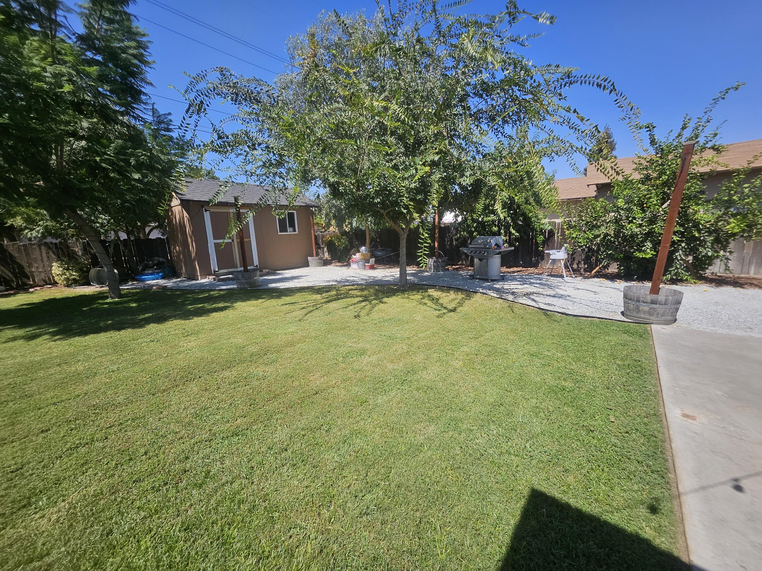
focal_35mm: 13
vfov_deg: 89.9
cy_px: 286
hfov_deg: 106.2
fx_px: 286
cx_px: 381
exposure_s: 1/1163
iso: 32
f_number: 2.2
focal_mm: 1.74
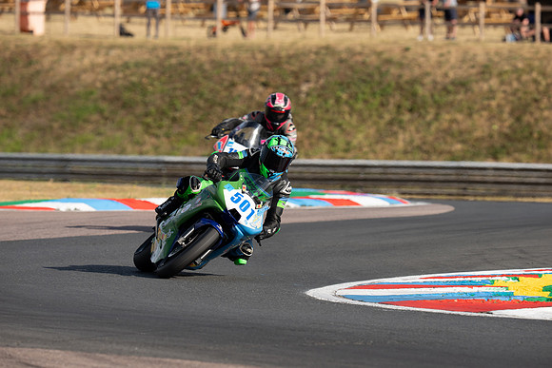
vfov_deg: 3.4
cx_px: 276
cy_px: 184
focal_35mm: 400
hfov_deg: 5.2
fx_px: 6134
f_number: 6.3
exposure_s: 1/500
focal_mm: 400
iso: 100
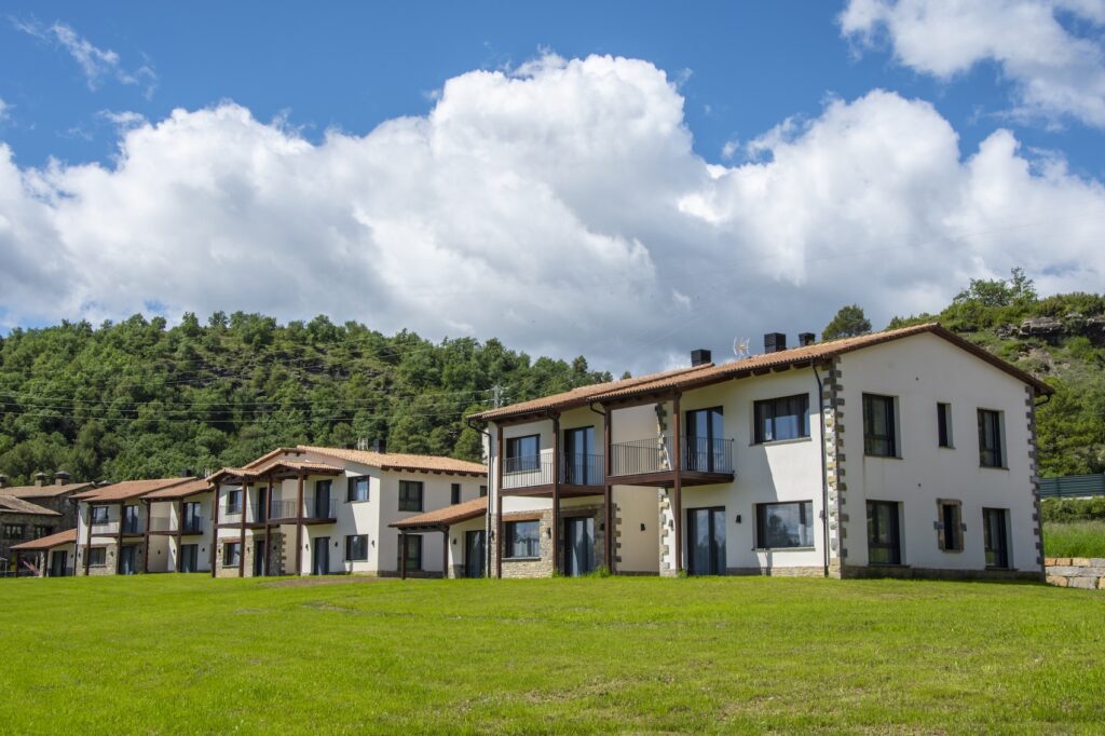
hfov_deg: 43.6
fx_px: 1381
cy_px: 368
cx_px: 552
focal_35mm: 45
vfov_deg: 29.8
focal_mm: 30
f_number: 18
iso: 125
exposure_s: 1/100
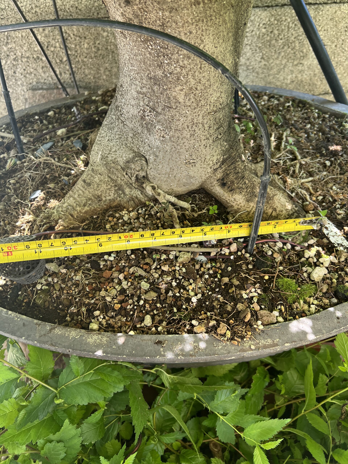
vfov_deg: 67.3
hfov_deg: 53.1
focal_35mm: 26
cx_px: 174
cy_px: 232
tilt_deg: -49.5
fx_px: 349
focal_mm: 5.7
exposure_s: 1/272
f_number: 1.5
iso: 50
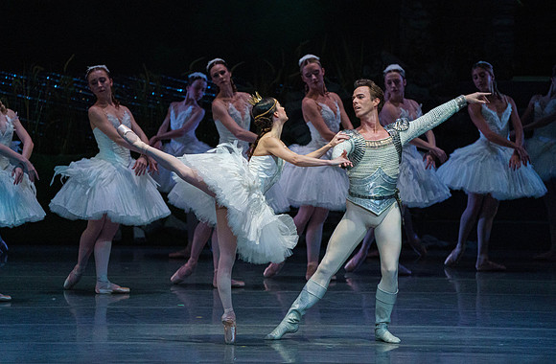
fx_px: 5618
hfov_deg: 5.7
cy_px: 185
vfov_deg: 3.7
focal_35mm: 366
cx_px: 278
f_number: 5.6
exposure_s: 1/250
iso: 8000
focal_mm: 364
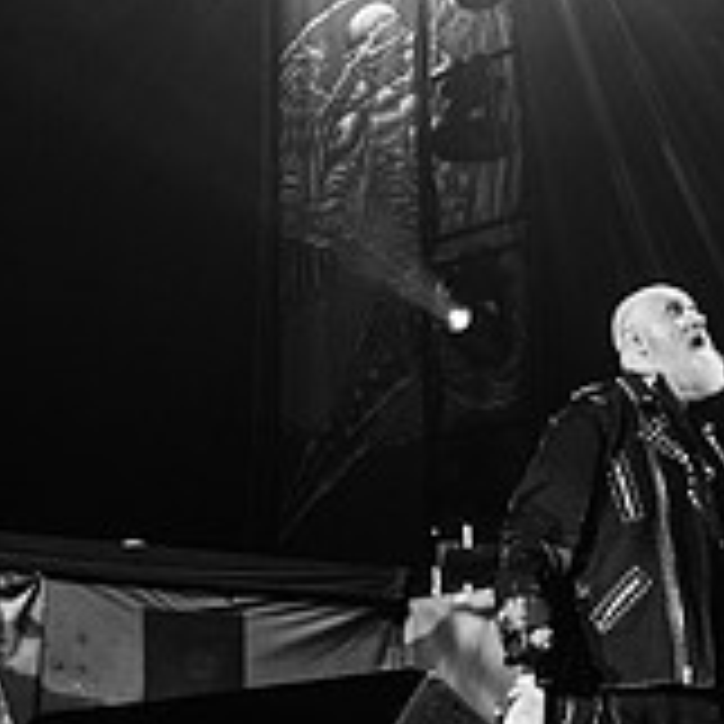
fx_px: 2532
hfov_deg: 15.6
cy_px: 93
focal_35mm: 107
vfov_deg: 16.1
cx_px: -188
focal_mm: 29
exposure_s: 1/640
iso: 1600
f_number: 4
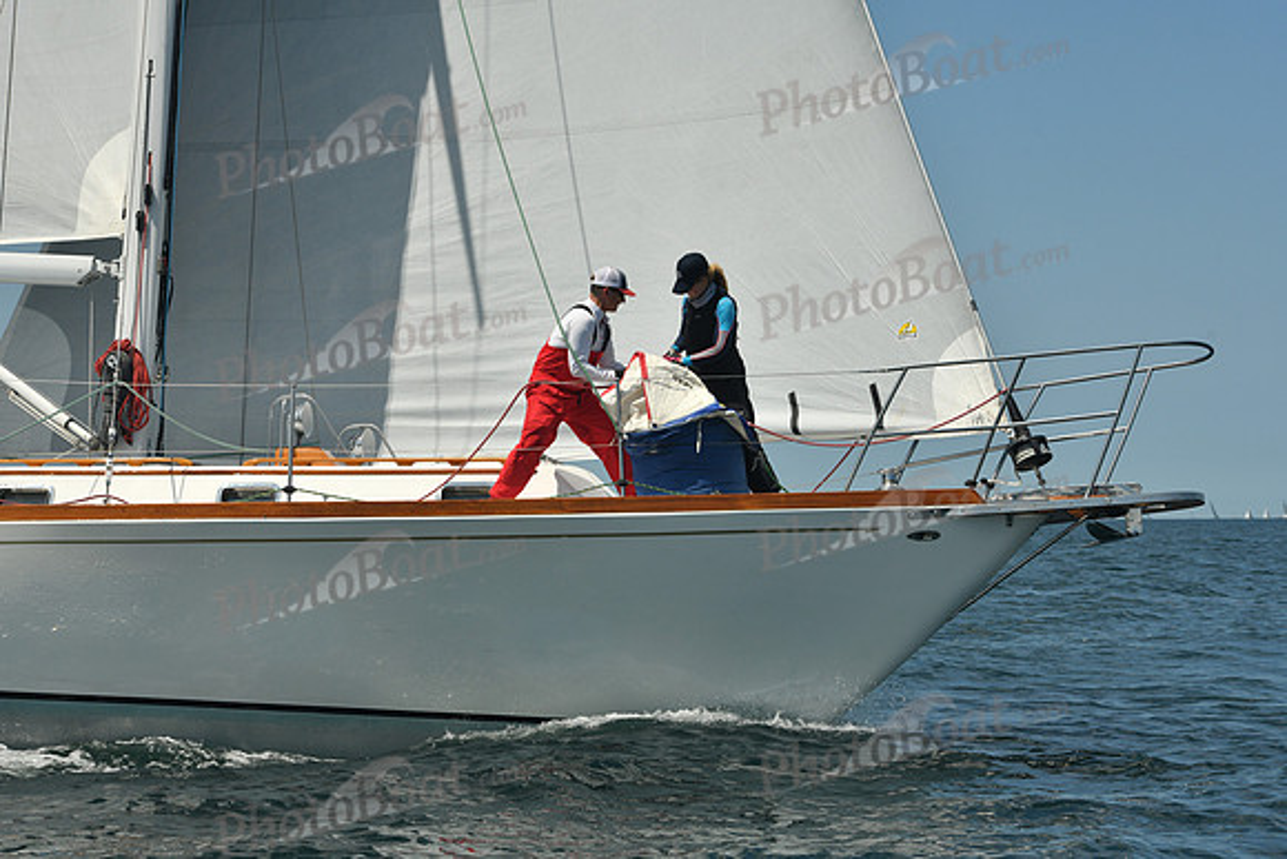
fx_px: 3218
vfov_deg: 15.2
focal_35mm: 90
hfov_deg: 22.6
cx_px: 644
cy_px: 430
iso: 320
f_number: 9
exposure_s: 1/640
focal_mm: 90
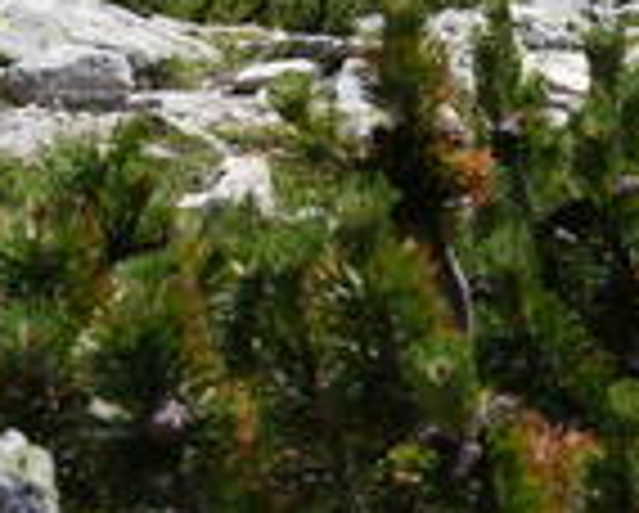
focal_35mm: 185
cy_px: -574
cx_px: 1678
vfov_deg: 7.9
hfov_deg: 9.1
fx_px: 3504
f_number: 8
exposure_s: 1/200
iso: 100
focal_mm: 35
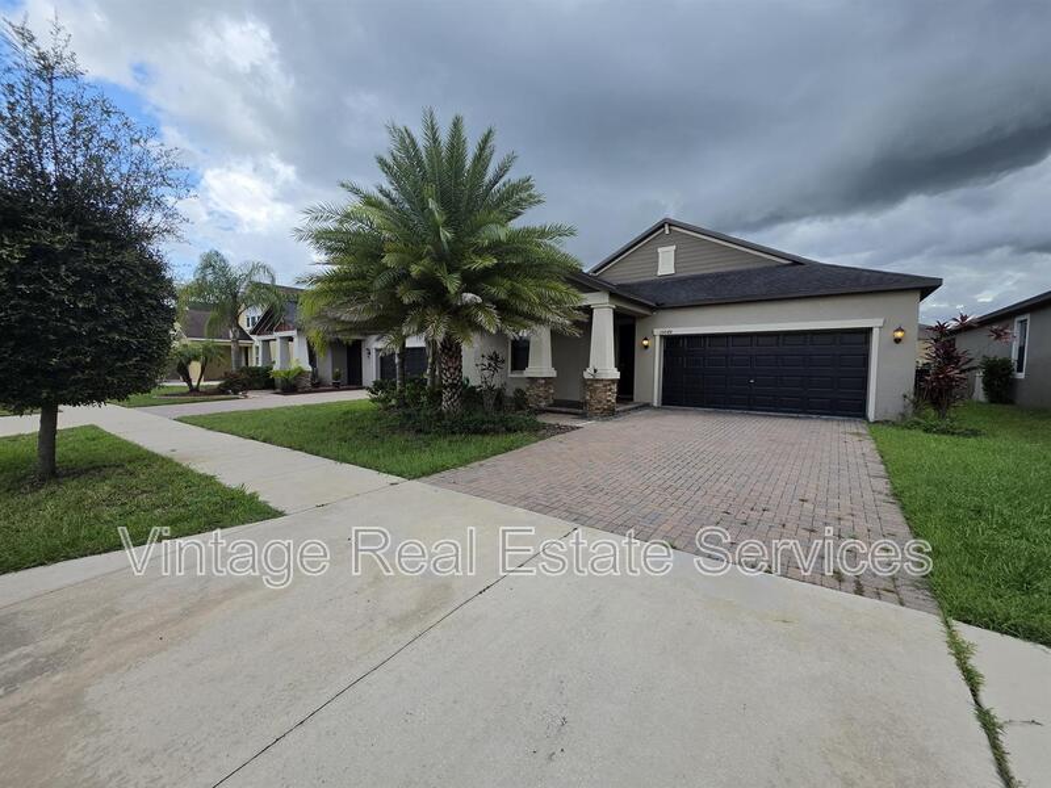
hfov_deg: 106.2
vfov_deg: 89.9
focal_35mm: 13
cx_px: 526
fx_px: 395
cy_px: 394
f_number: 1.9
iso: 40
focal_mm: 2.2
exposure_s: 1/912
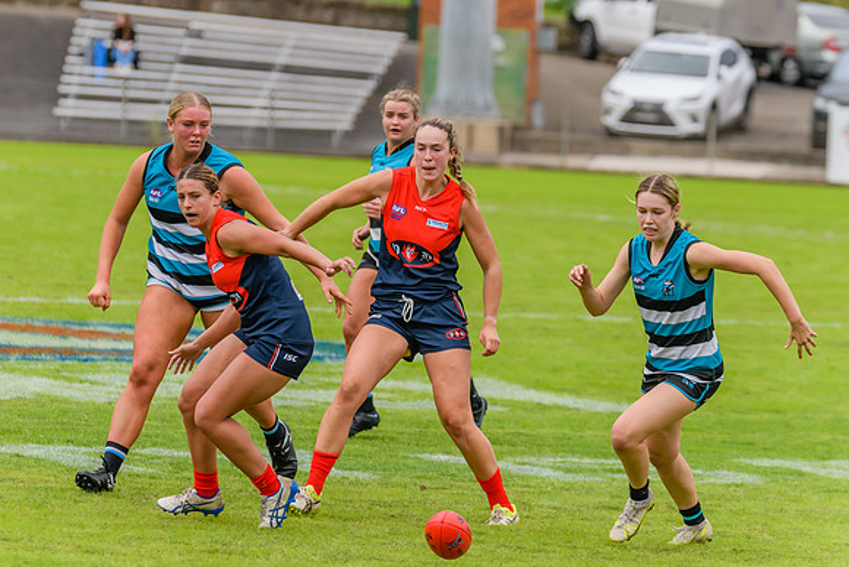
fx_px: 8784
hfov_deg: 5.5
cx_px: 381
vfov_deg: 3.7
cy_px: 207
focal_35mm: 372
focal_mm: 290
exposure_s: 1/1600
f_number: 6.3
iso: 800
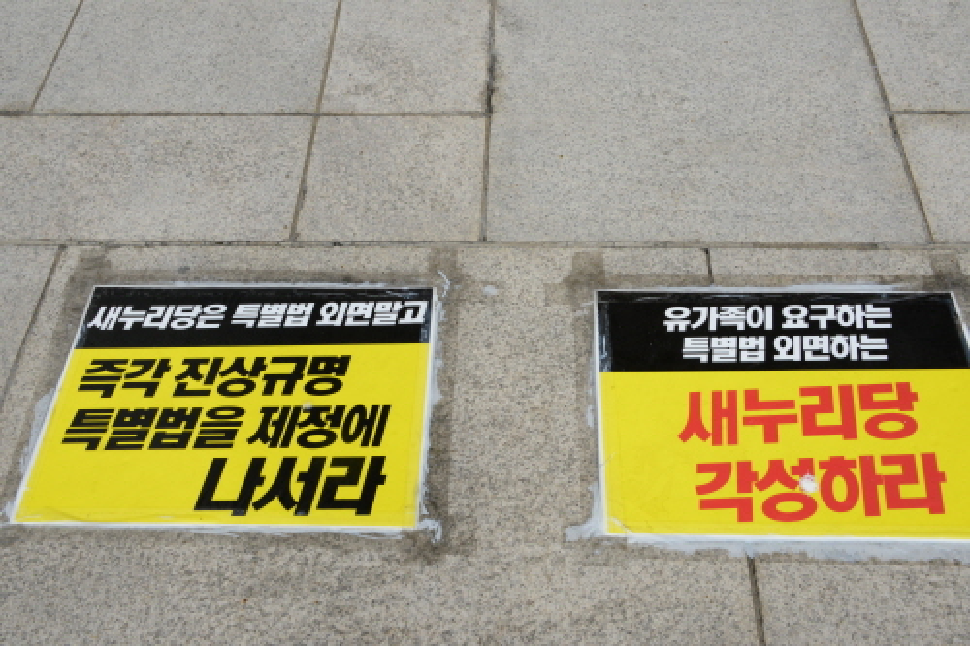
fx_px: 943
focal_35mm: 35
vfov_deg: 37.8
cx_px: 485
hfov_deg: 54.5
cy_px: 323
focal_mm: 35
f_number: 13
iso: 640
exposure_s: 1/640
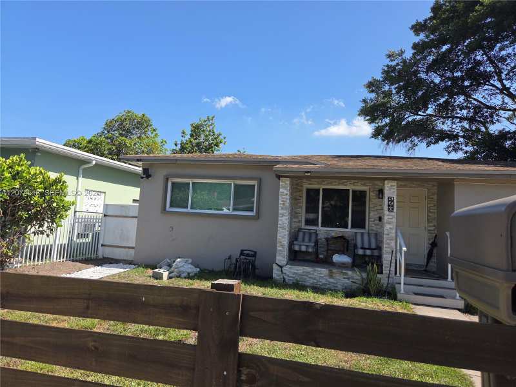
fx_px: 343
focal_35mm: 23
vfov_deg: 58.9
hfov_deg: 73.9
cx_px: 258
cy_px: 194
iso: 25
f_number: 1.8
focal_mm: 5.4
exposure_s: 1/1053
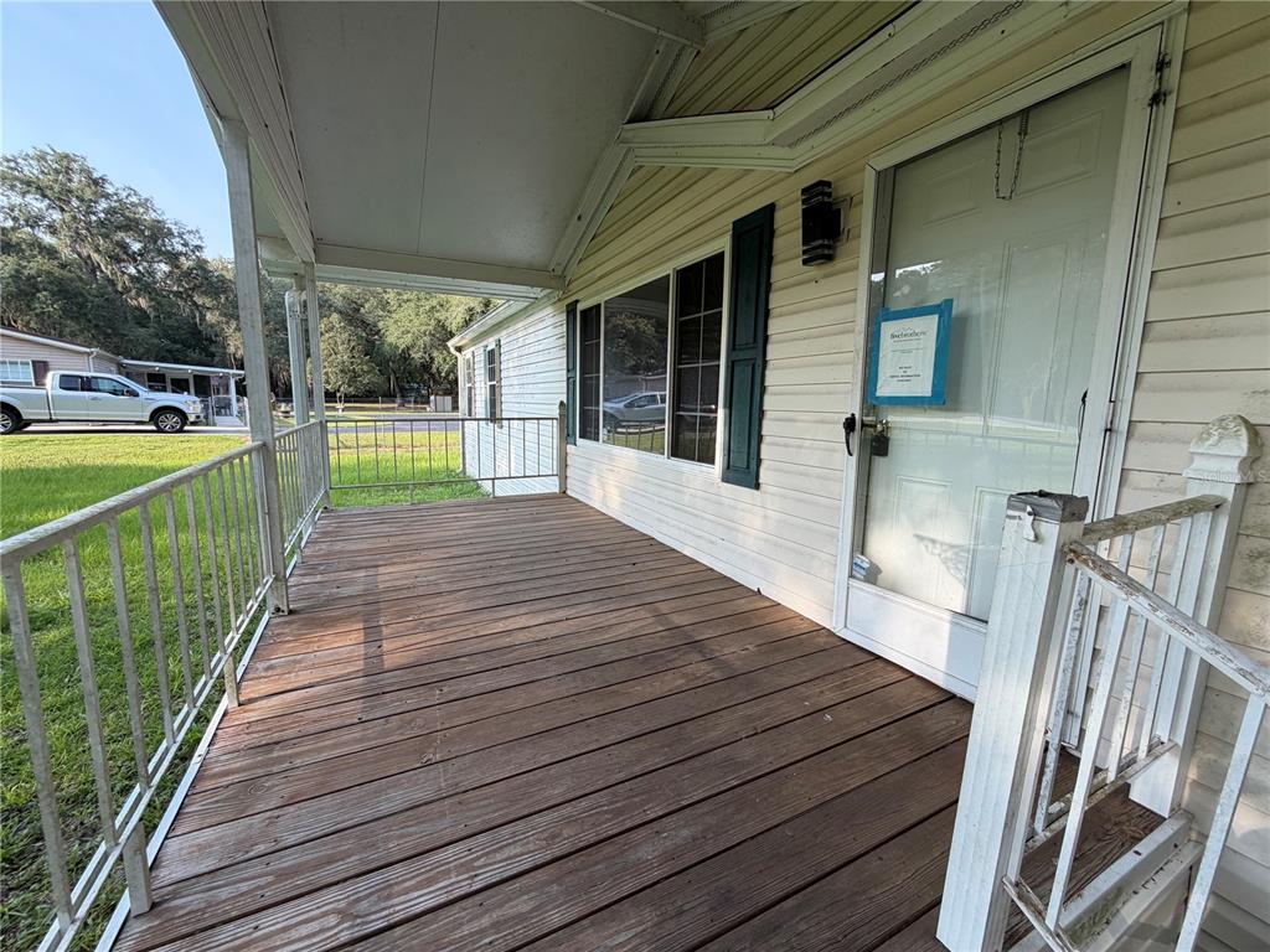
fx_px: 514
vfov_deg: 85.7
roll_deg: -1.8
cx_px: 635
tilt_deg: -7.5
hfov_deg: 102.1
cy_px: 476
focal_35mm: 14
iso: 40
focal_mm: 2.22
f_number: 2.2
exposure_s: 1/229
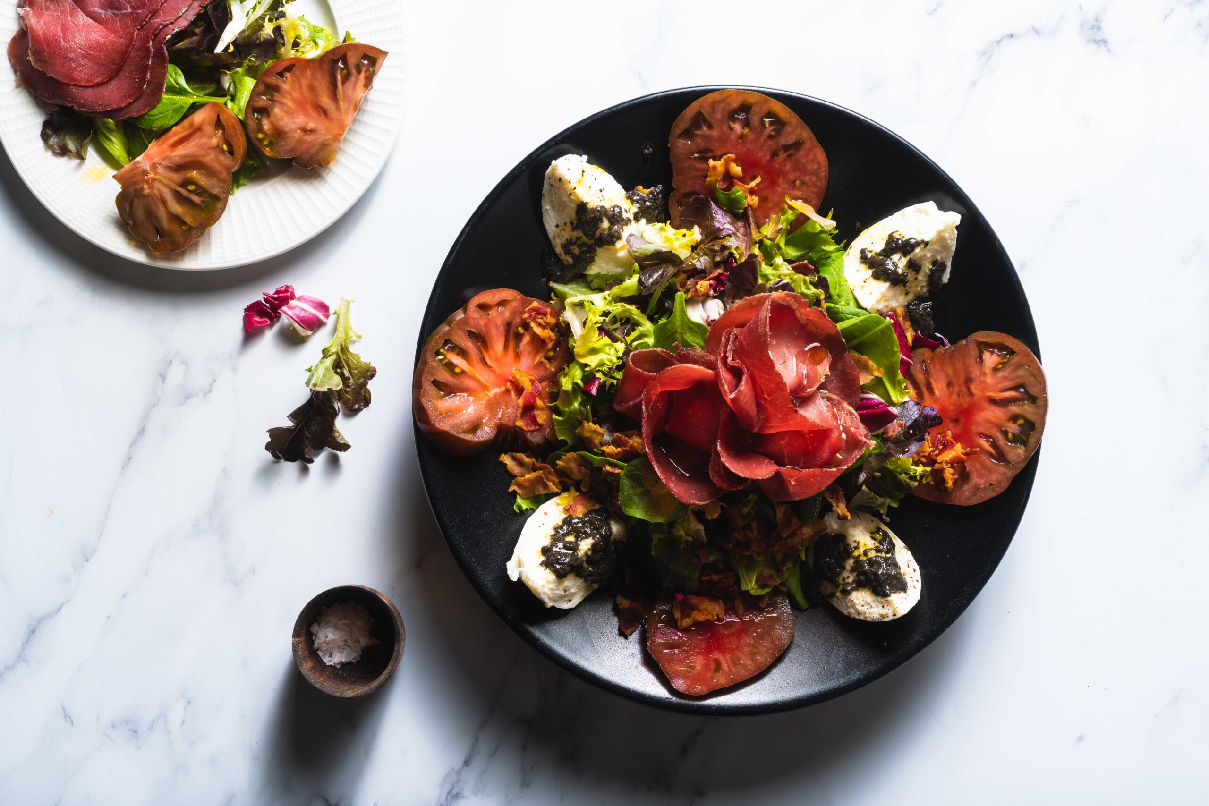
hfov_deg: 33.4
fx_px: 2015
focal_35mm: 60
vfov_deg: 22.6
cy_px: 403
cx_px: 604
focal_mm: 60
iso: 100
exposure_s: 1/250
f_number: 14
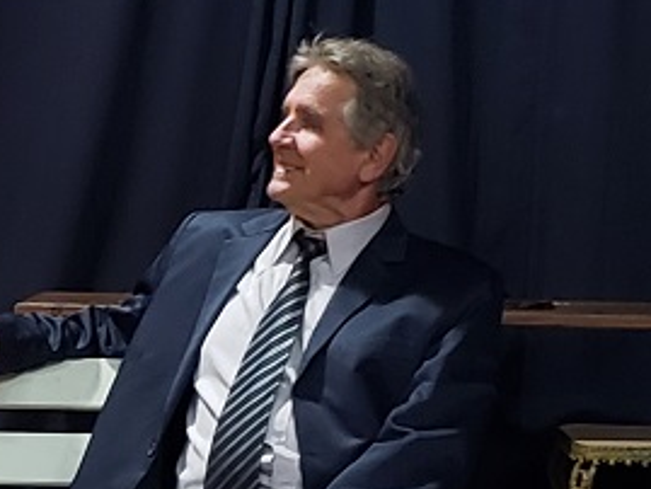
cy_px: 513
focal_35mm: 58
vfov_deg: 23.9
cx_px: -7
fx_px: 1091
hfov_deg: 30.7
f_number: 1.5
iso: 250
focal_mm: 4.3
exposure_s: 1/11
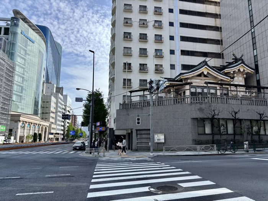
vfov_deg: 53.1
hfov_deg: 67.3
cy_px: 100
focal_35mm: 26
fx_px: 201
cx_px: 134
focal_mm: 5.96
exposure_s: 1/2342
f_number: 1.6
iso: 50
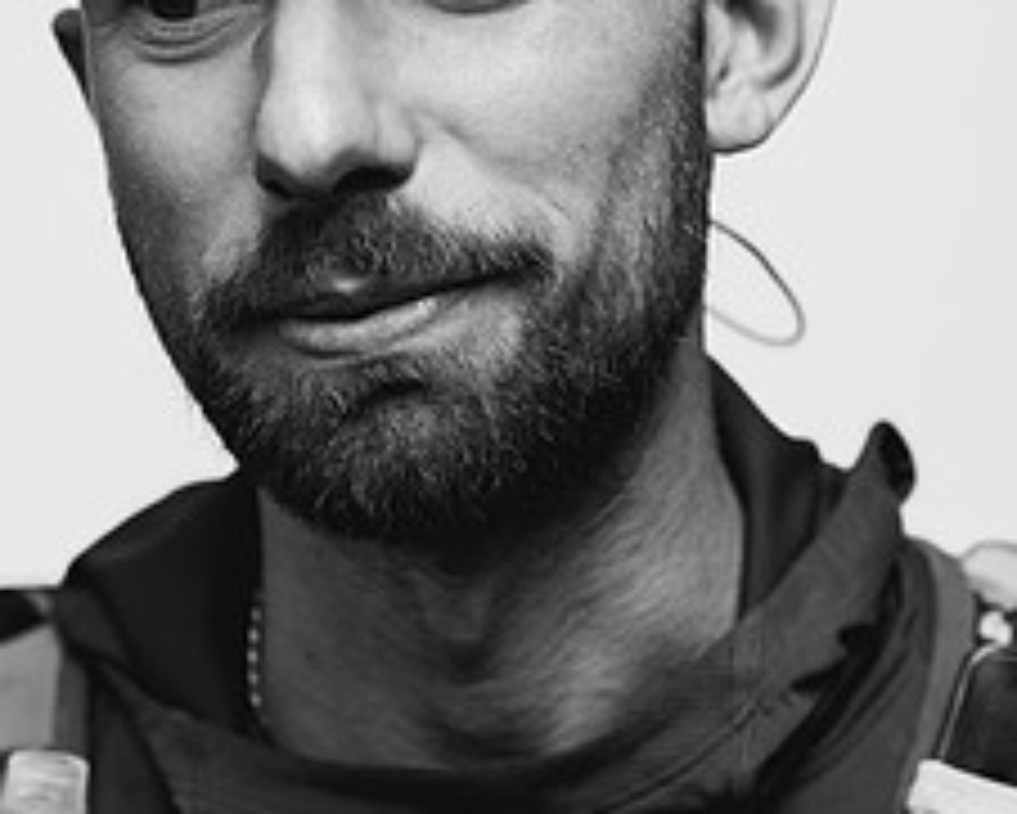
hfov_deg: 14.7
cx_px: 369
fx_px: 3945
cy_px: 279
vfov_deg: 11.8
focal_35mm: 131
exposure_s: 1/200
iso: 125
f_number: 4
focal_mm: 70
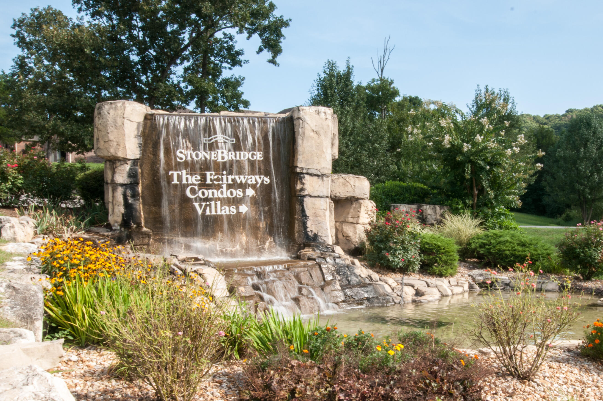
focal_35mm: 41
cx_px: 364
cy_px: 252
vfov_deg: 32.4
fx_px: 686
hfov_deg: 47.2
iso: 100
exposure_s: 1/15
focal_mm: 20
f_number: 22
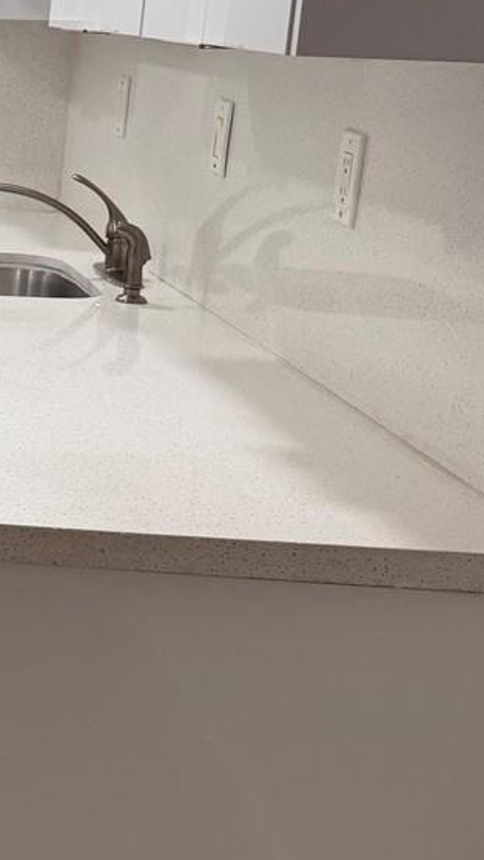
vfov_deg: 28.1
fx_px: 1711
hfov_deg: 13.3
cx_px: -553
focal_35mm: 75
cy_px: 316
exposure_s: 1/120
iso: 100
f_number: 1.78
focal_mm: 6.76
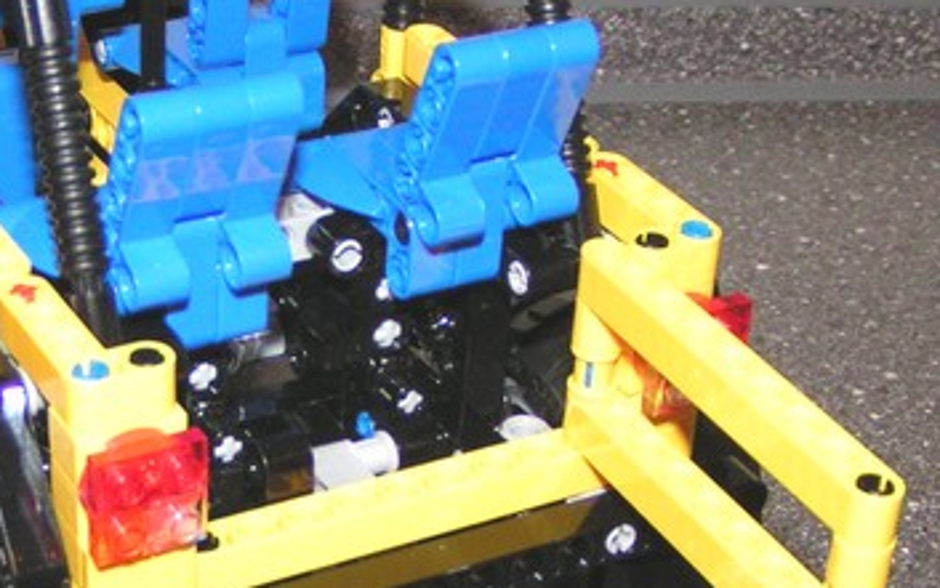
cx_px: 162
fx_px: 1871
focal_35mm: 73
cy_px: 285
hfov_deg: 27.5
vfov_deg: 17.9
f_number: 2.8
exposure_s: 1/40
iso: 200
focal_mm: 5.8
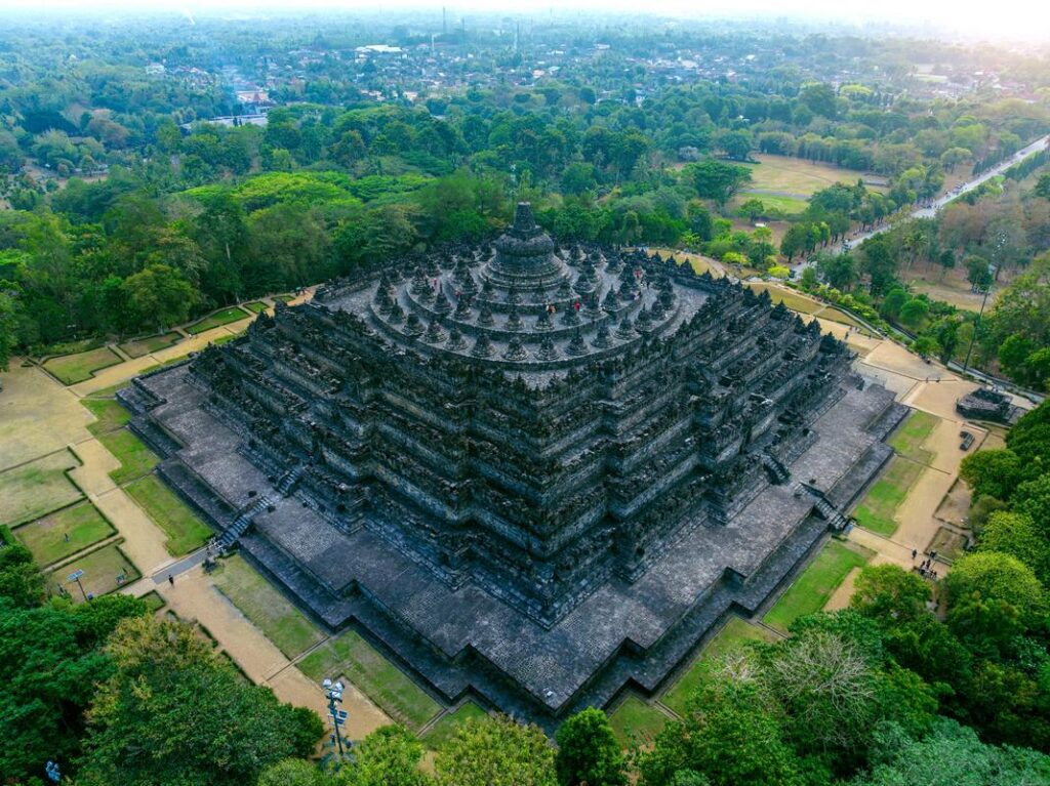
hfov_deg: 71.6
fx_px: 728
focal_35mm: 24
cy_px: 393
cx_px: 525
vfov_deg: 56.8
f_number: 4.5
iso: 100
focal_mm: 12.3
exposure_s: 1/240
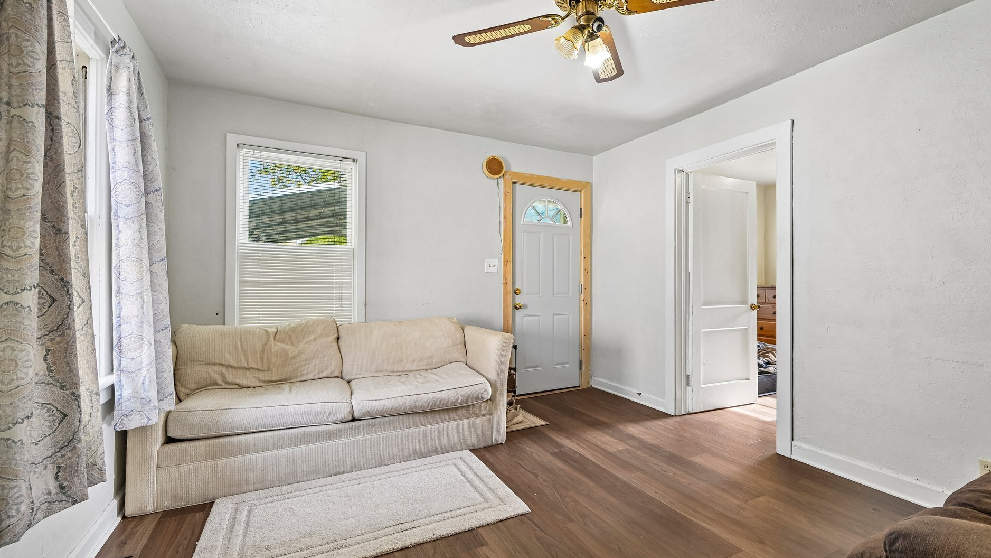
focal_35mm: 16
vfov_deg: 67.1
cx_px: 518
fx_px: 420
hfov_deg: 99.3
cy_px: 281
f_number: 8
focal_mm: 14
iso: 250
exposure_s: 1/15
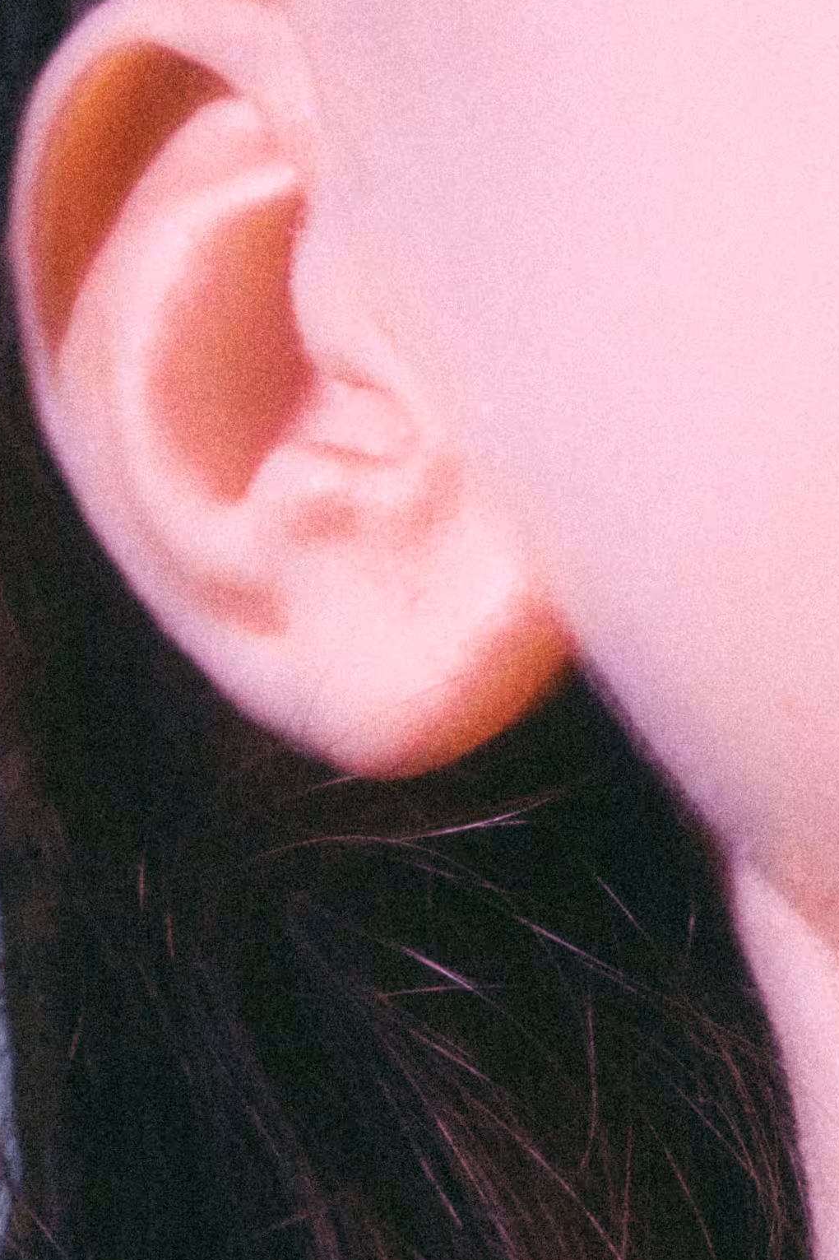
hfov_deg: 6.9
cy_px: 830
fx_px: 6854
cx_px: 1177
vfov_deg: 10.5
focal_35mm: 196
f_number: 6.3
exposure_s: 1/8
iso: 160
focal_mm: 50
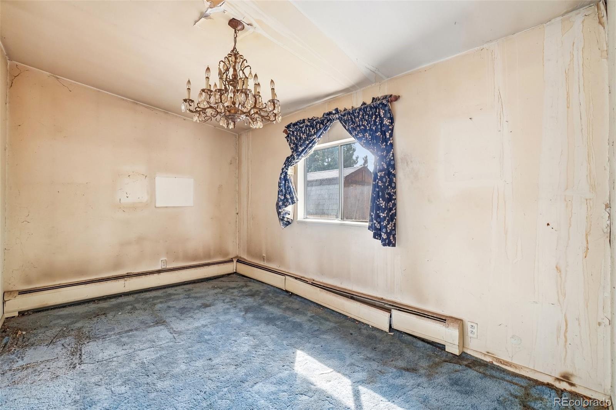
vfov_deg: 77.3
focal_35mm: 15
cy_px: 205
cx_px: 308
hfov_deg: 100.4
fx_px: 257
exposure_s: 1/20
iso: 400
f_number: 8
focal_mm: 10
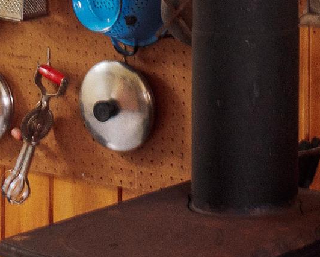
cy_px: -87
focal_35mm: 190
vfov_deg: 8.0
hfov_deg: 10.1
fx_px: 1800
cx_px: 247
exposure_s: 1/3
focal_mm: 24
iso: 100
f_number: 11
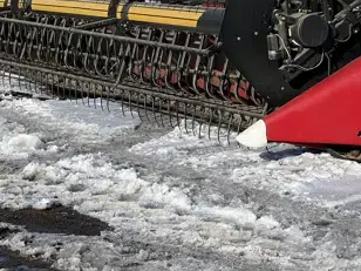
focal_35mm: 160
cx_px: 205
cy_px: 62
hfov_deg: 12.3
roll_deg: +2.1
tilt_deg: -1.9
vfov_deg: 9.3
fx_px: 1669
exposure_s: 1/1325
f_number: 2.8
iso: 32
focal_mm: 9
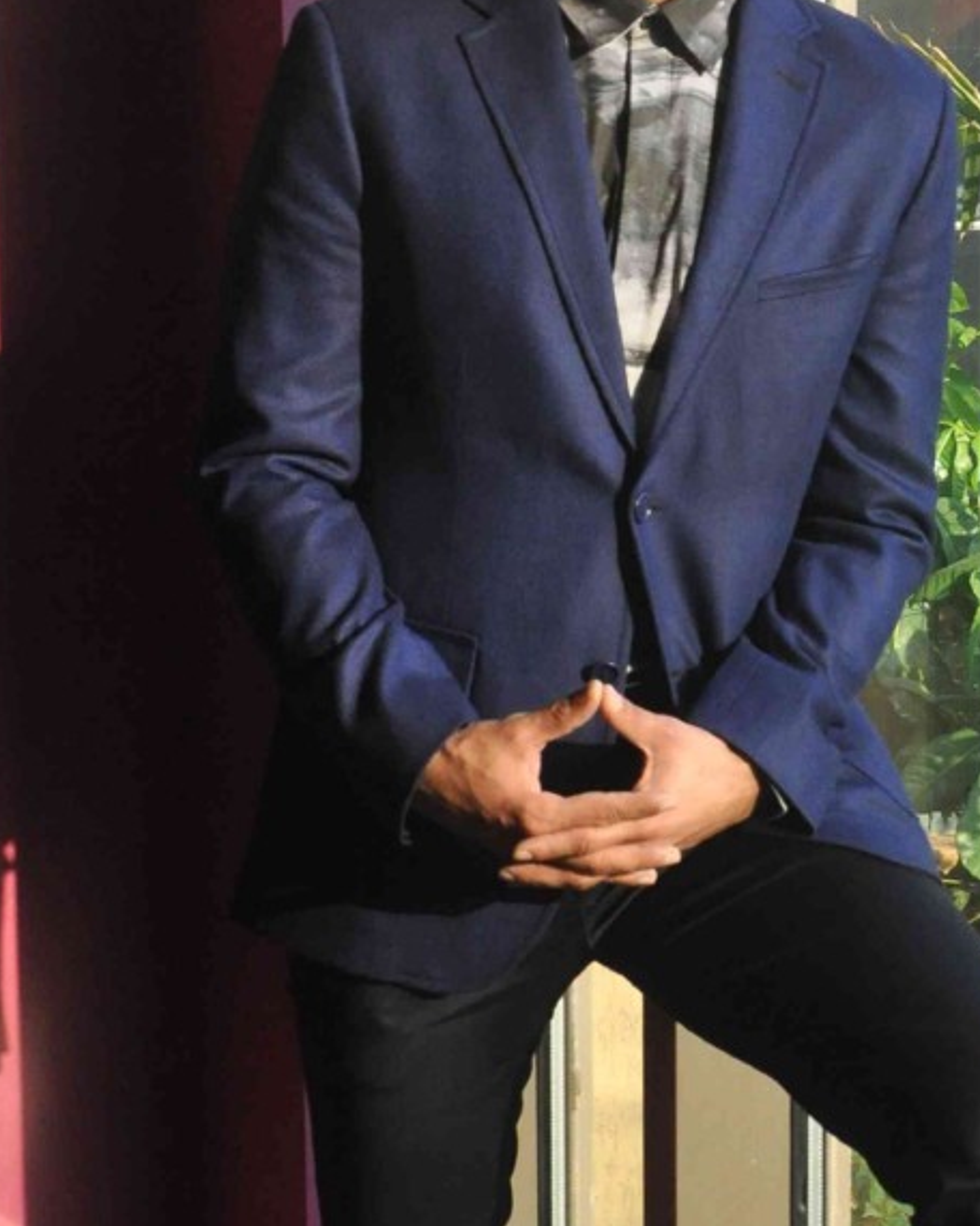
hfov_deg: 14.7
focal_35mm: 104
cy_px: 716
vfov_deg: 18.4
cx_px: 776
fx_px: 3771
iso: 1000
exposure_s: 1/160
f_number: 10
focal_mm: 28
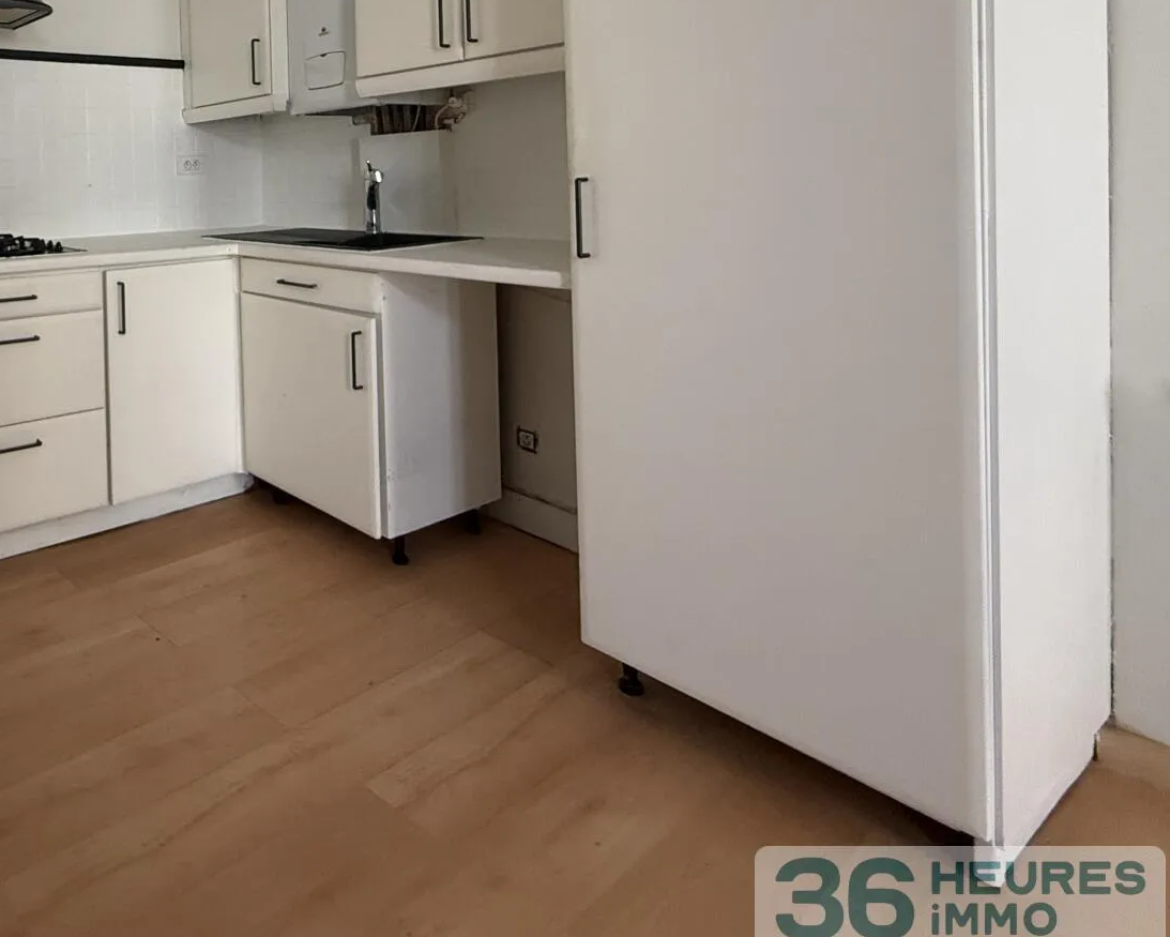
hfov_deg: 61.0
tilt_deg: -0.5
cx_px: 149
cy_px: 192
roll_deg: +2.5
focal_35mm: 24
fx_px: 831
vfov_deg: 54.8
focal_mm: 2.22
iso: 320
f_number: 2.2
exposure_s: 1/99
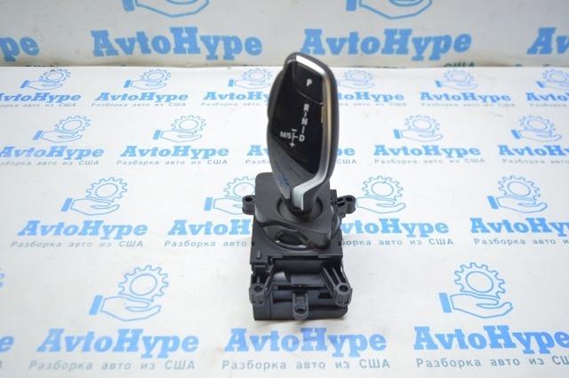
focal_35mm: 30
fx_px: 474
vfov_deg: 43.5
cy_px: 189
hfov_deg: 62.0
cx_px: 284
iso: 400
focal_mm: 20
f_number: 3.5
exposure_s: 1/40
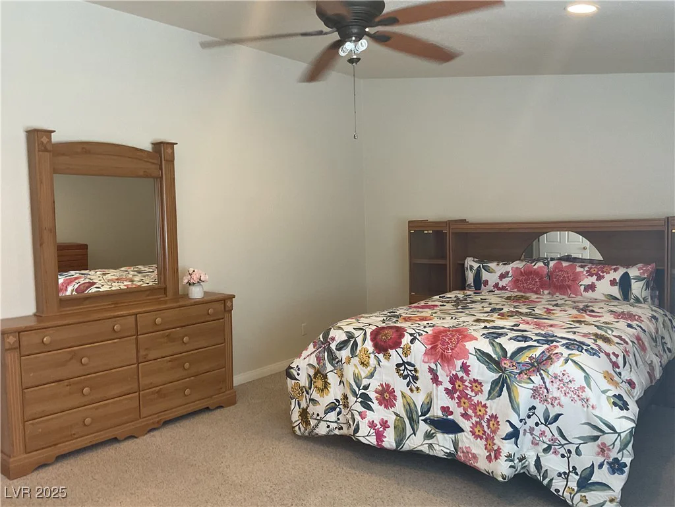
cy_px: 254
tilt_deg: -5.1
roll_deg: -0.9
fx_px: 565
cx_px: 338
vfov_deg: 48.2
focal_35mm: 29
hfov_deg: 61.7
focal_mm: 3
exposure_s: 1/60
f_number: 1.8
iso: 100
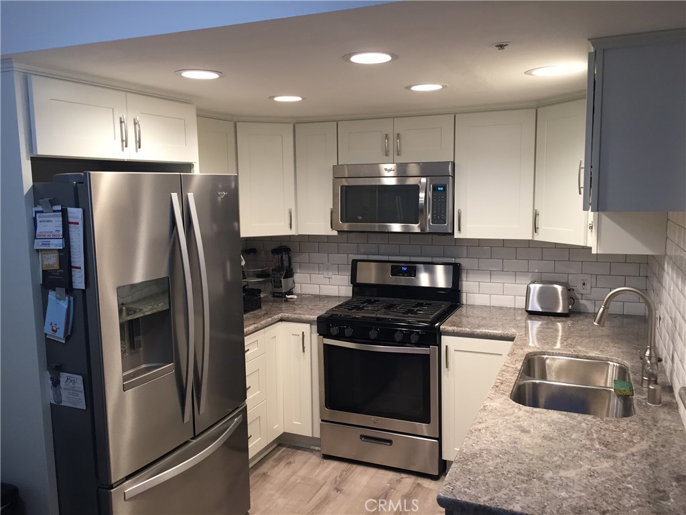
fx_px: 575
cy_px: 258
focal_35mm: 29
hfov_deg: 61.7
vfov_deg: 48.2
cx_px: 343
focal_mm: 4.15
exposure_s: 1/30
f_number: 2.2
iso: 64
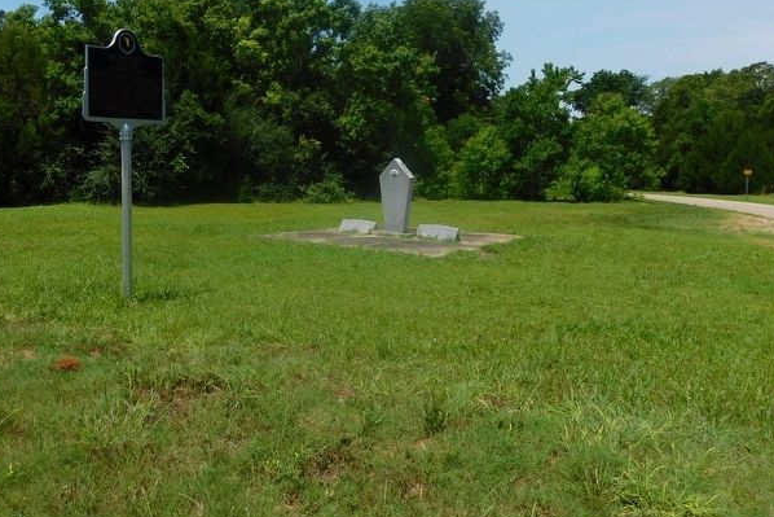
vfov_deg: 41.0
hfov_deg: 58.3
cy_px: 209
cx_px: 313
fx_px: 688
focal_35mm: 32
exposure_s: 1/640
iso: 125
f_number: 6
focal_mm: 4
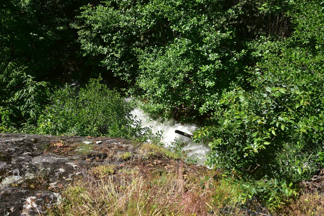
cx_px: 162
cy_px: 108
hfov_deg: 39.6
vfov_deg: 27.0
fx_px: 450
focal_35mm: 50
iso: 160
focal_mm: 50
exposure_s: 1/400
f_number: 7.1
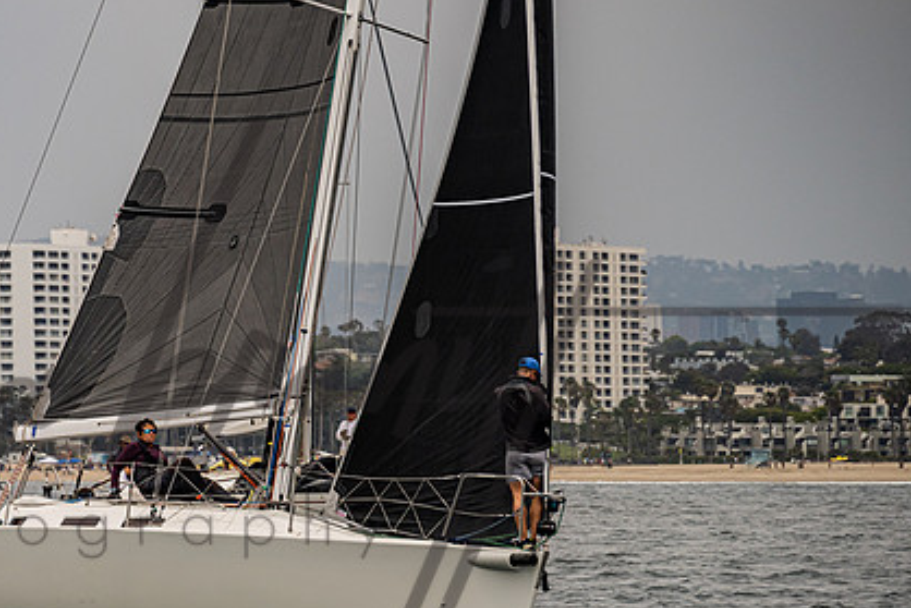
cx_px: 167
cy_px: 462
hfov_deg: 5.4
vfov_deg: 3.6
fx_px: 9594
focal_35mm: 379
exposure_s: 1/1600
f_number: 6.3
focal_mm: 200
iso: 250
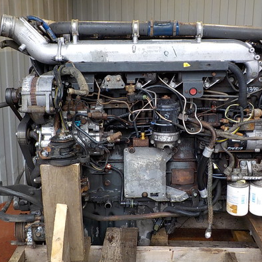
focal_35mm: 43
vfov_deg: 39.1
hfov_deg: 39.2
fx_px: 368
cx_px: 139
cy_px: 109
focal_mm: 4.1
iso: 125
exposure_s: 1/40
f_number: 3.3
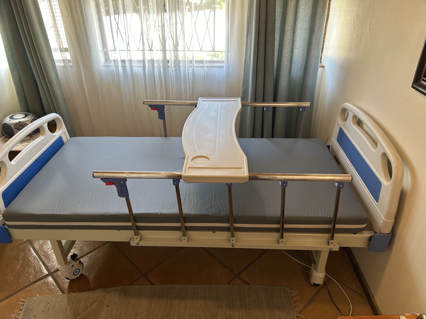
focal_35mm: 26
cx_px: 213
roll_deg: +0.5
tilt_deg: -30.1
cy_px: 160
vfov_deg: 53.1
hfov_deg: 67.3
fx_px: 320
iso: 80
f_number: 1.5
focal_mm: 5.7
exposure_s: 1/50
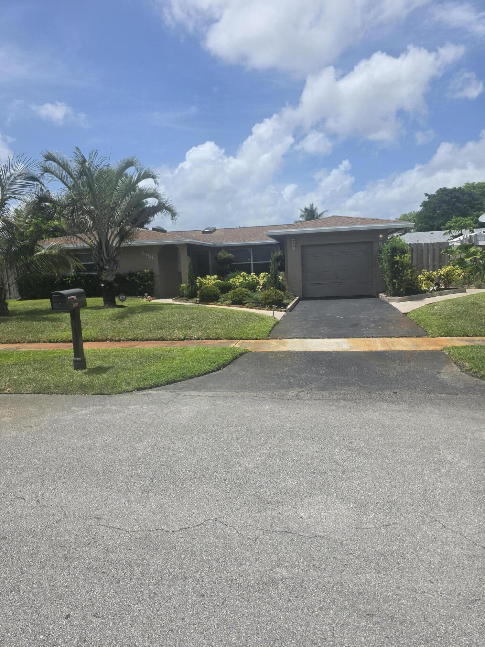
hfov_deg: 58.9
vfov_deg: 73.9
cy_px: 324
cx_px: 242
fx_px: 430
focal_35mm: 23
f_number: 1.7
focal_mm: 6.3
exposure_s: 1/7944
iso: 64
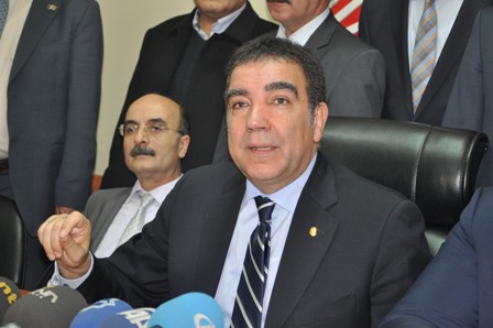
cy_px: 164
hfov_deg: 28.1
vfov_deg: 18.9
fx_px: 985
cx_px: 246
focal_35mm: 72
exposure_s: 1/60
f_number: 4.8
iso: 800
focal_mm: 48
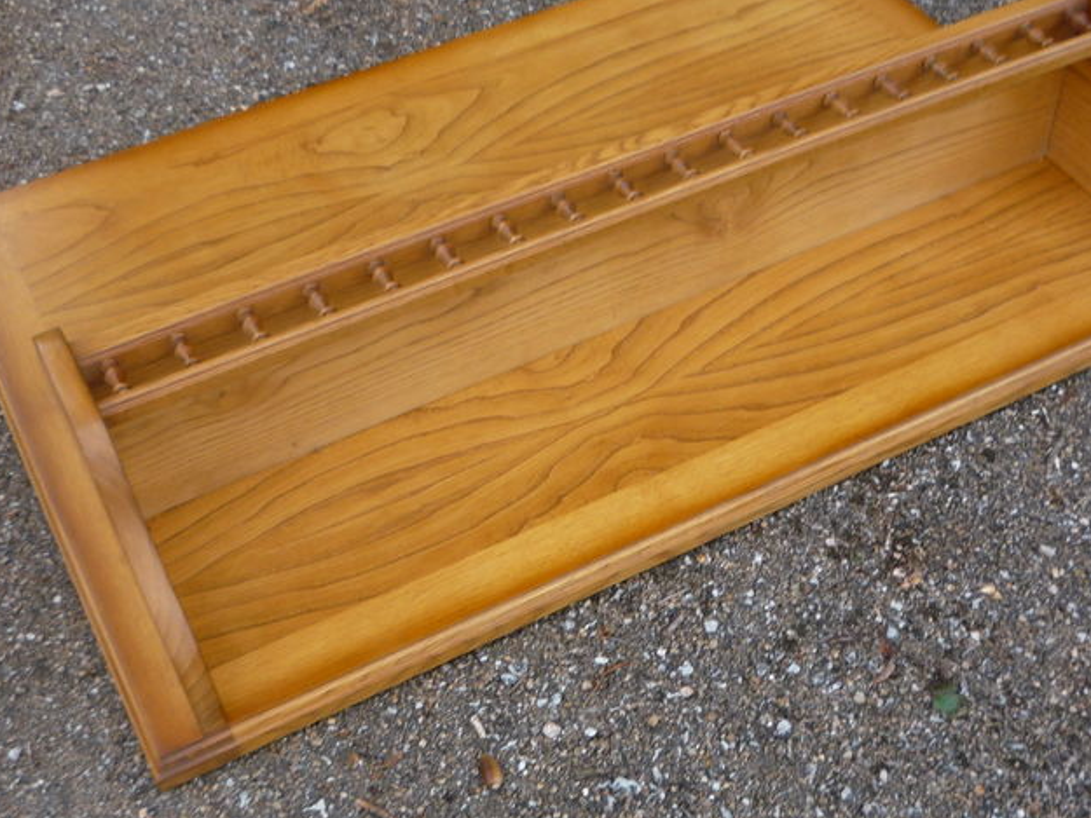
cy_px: 469
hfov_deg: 39.6
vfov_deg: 30.2
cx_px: 573
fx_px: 1513
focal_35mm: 48
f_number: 4
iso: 100
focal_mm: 5.2
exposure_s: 1/160
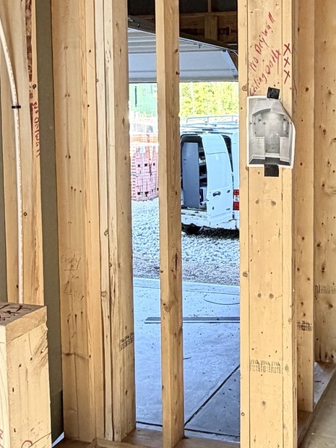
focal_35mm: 52
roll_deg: -0.4
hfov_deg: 27.4
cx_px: 278
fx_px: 673
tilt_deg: -4.3
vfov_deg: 36.5
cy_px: 155
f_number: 2.2
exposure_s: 1/121
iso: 64
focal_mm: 2.22
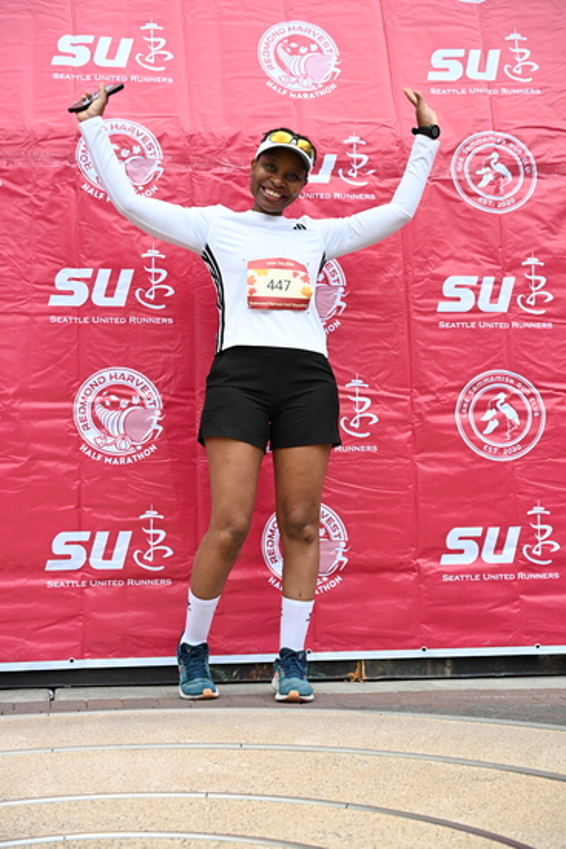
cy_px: 424
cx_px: 283
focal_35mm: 54
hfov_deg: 25.1
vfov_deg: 36.9
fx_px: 1273
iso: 2000
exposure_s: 1/400
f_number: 4
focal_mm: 54
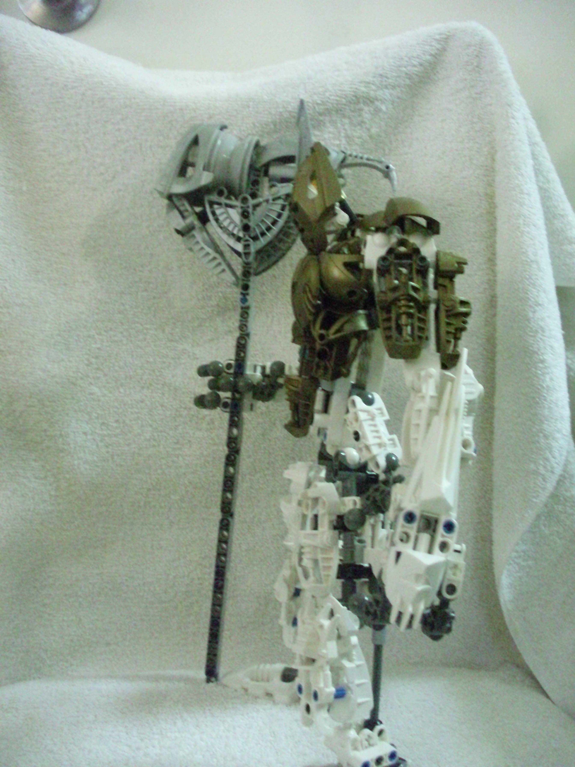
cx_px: 288
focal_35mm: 38
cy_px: 384
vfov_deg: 49.0
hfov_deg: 37.7
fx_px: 842
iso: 1600
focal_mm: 6.3
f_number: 3.1
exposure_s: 1/24
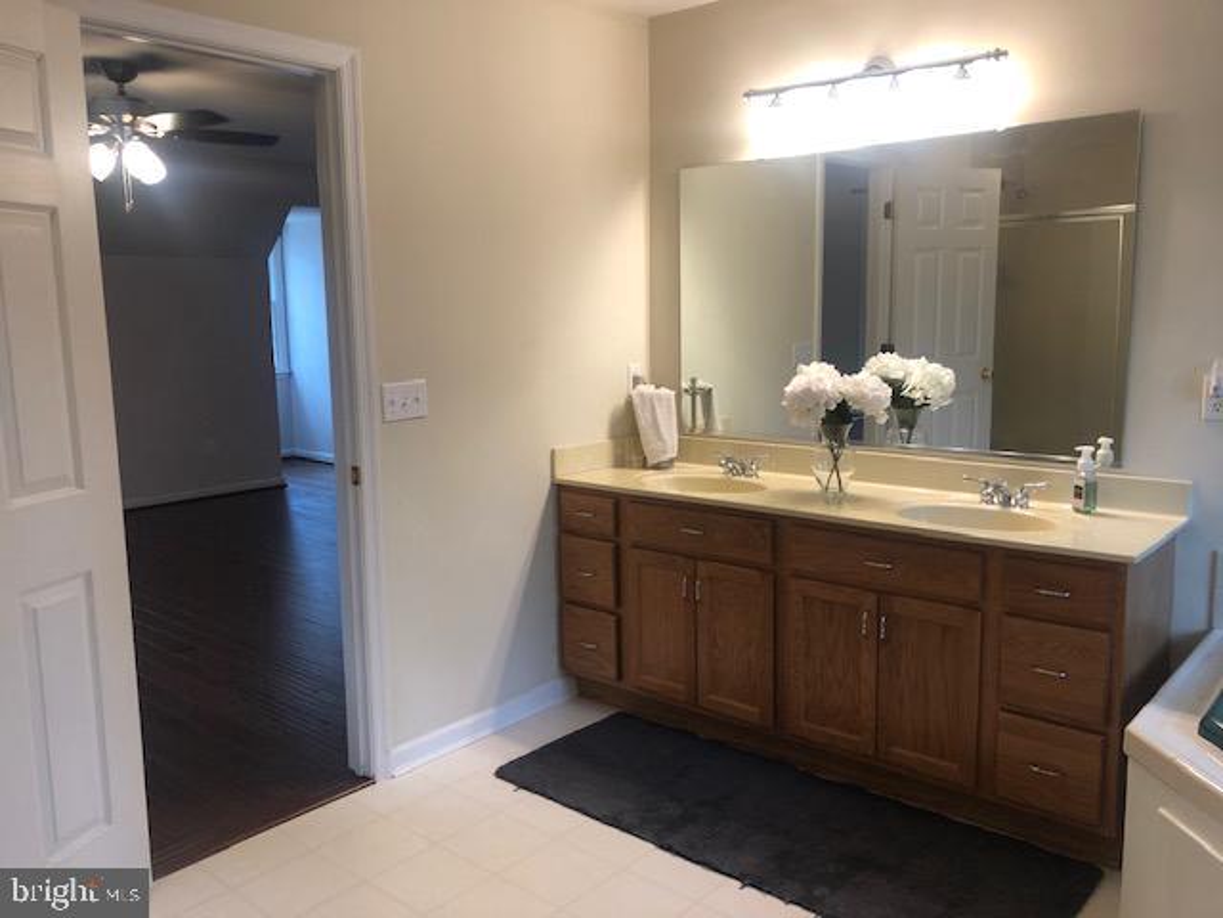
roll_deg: +0.4
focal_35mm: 28
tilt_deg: -8.1
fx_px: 989
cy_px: 459
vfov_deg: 49.7
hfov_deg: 63.4
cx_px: 612
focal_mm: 3.99
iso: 40
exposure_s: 1/24
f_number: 1.8
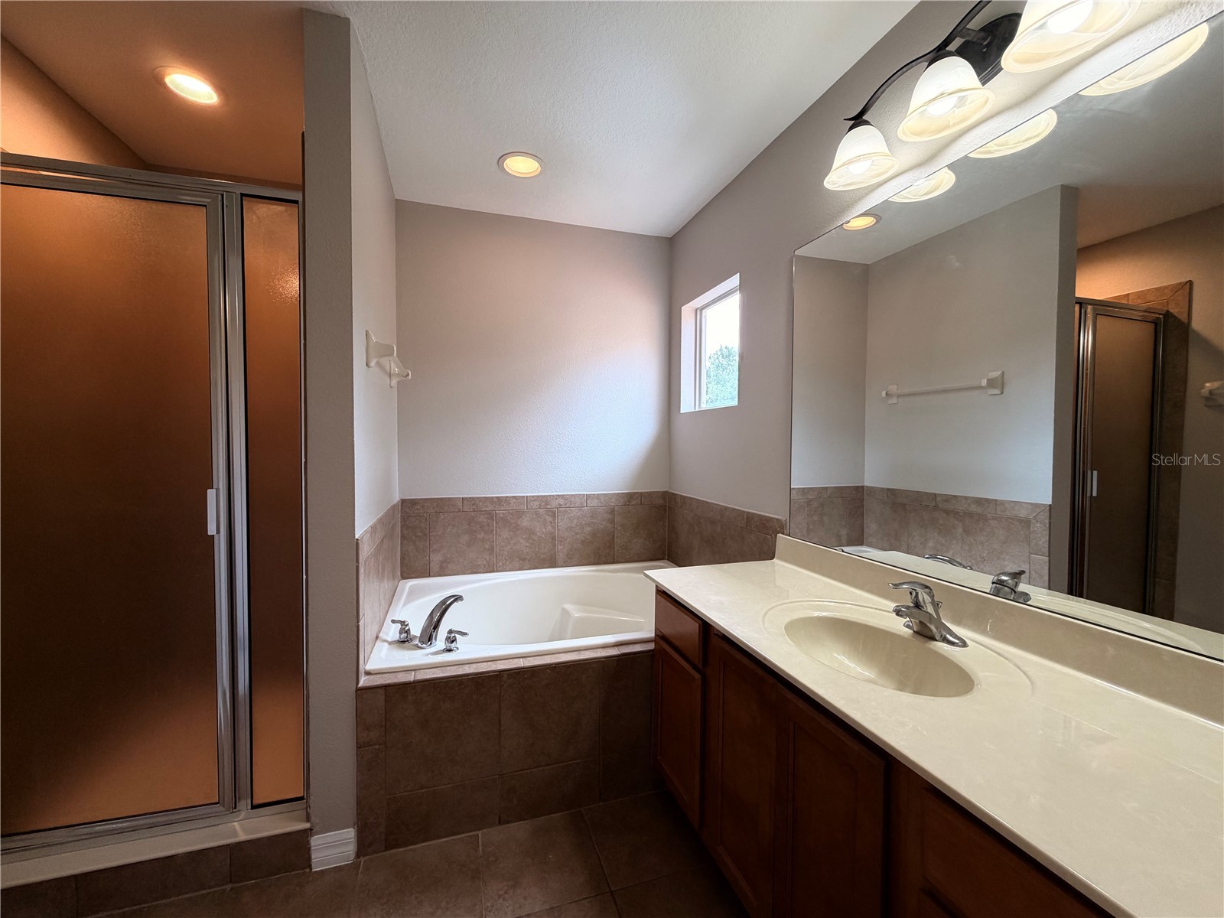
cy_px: 459
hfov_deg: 102.1
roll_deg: +0.0
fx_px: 495
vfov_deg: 85.7
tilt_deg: -1.9
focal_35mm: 14
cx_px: 612
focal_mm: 2.22
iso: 125
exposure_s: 1/120
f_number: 2.2
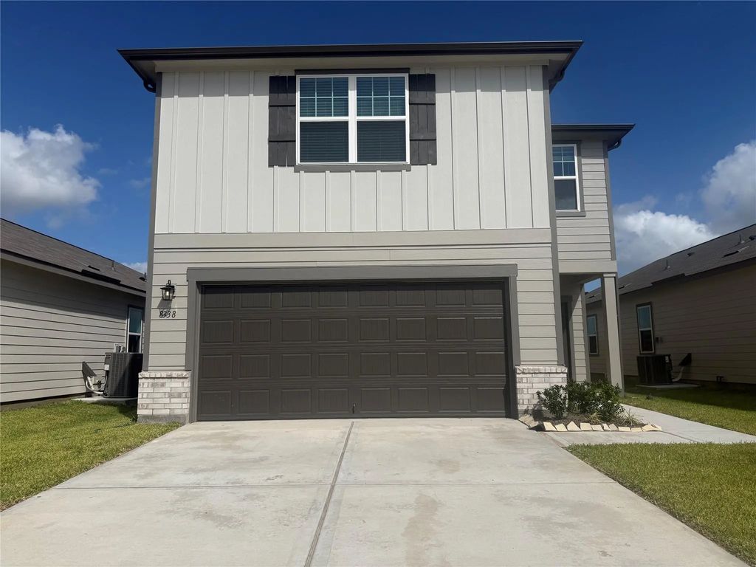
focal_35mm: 24
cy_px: 284
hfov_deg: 71.6
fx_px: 524
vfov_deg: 56.8
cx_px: 378
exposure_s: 1/10309
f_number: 1.78
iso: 80
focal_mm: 6.76
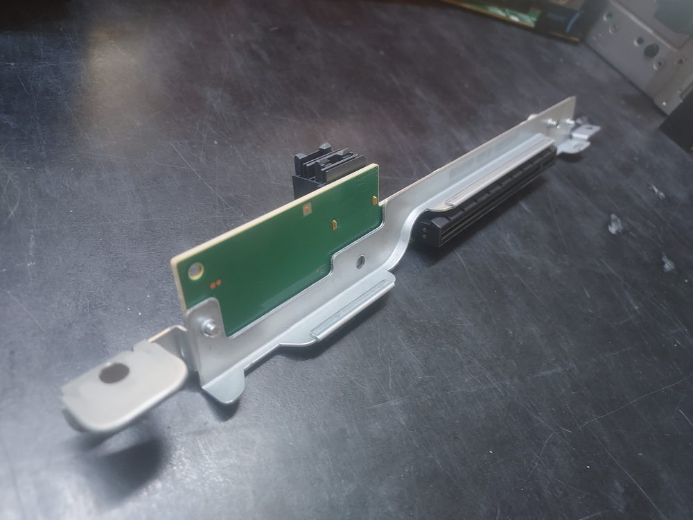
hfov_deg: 71.6
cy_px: 260
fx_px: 480
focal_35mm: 24
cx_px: 346
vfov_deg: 56.8
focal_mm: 4.6
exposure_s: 1/30
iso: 400
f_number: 1.8
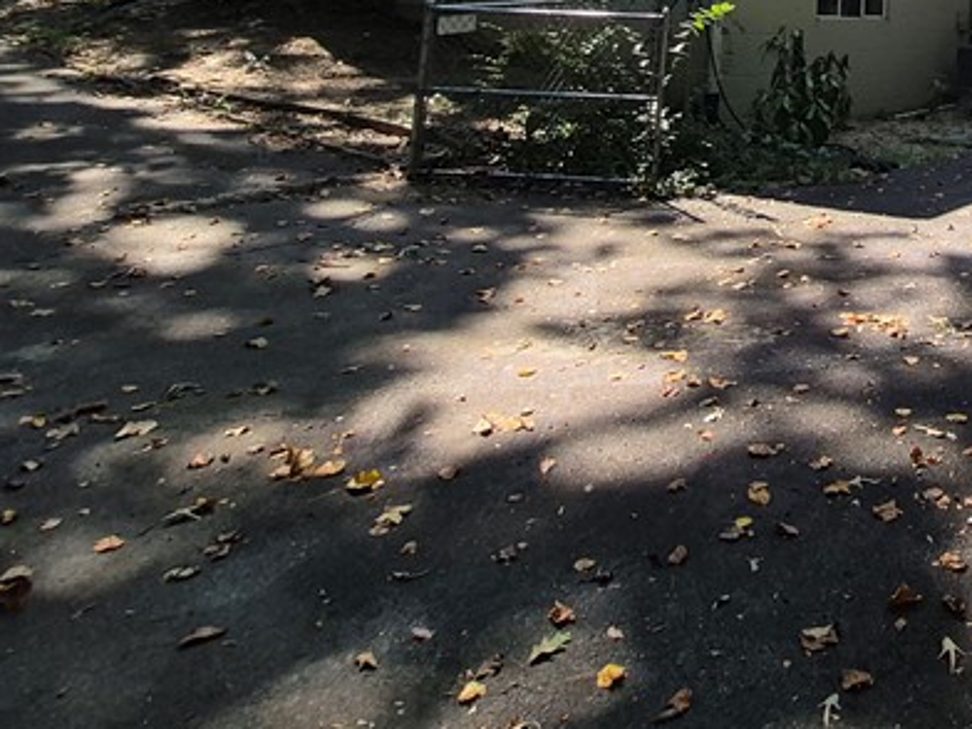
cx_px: 967
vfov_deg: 34.3
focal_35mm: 34
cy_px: -129
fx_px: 955
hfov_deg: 45.7
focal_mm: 1.74
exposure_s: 1/964
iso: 40
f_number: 2.2
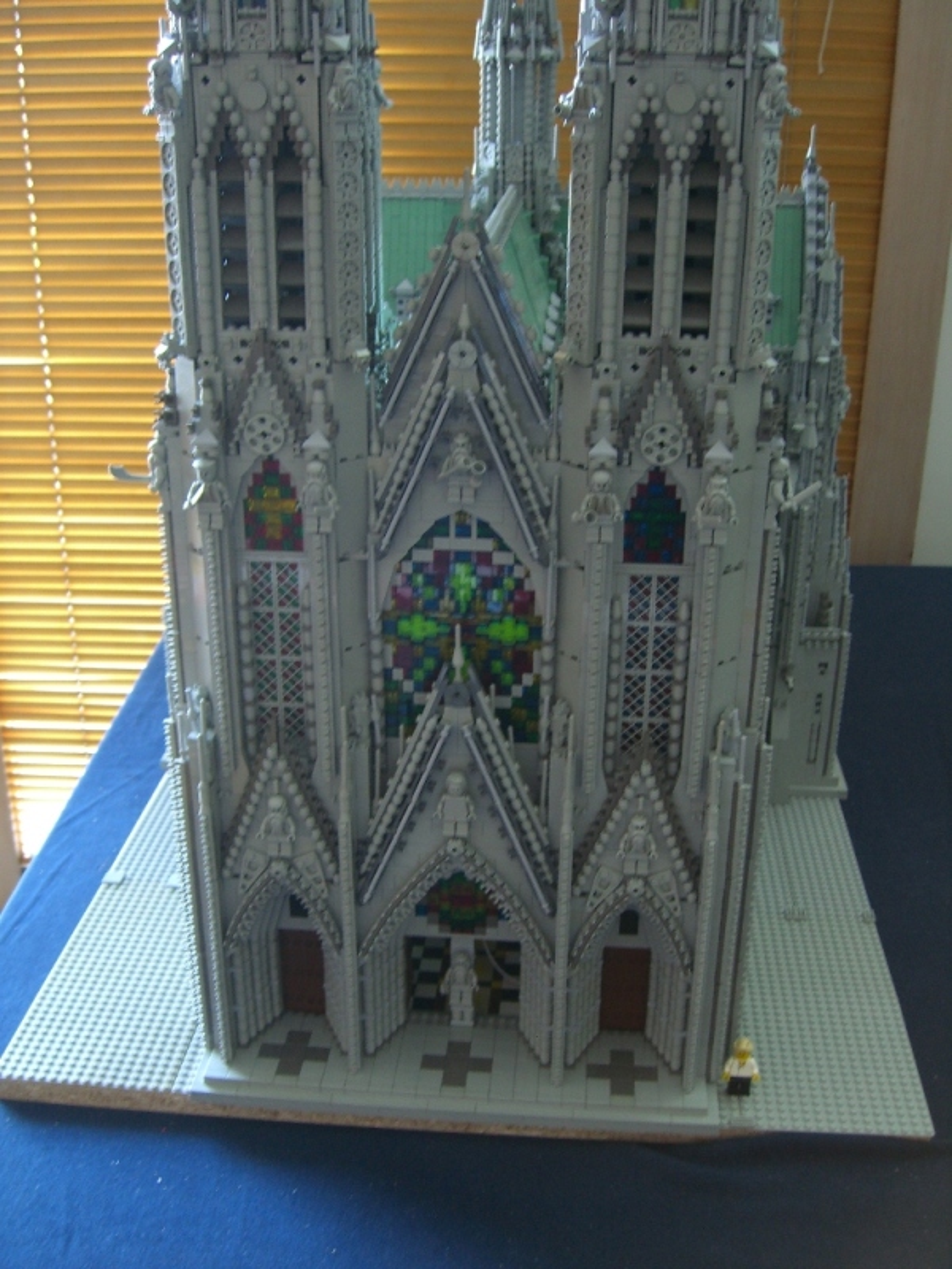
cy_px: 634
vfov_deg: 49.0
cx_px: 476
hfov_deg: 37.7
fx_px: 1393
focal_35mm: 38
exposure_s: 1/8
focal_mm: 7.9
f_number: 2.8
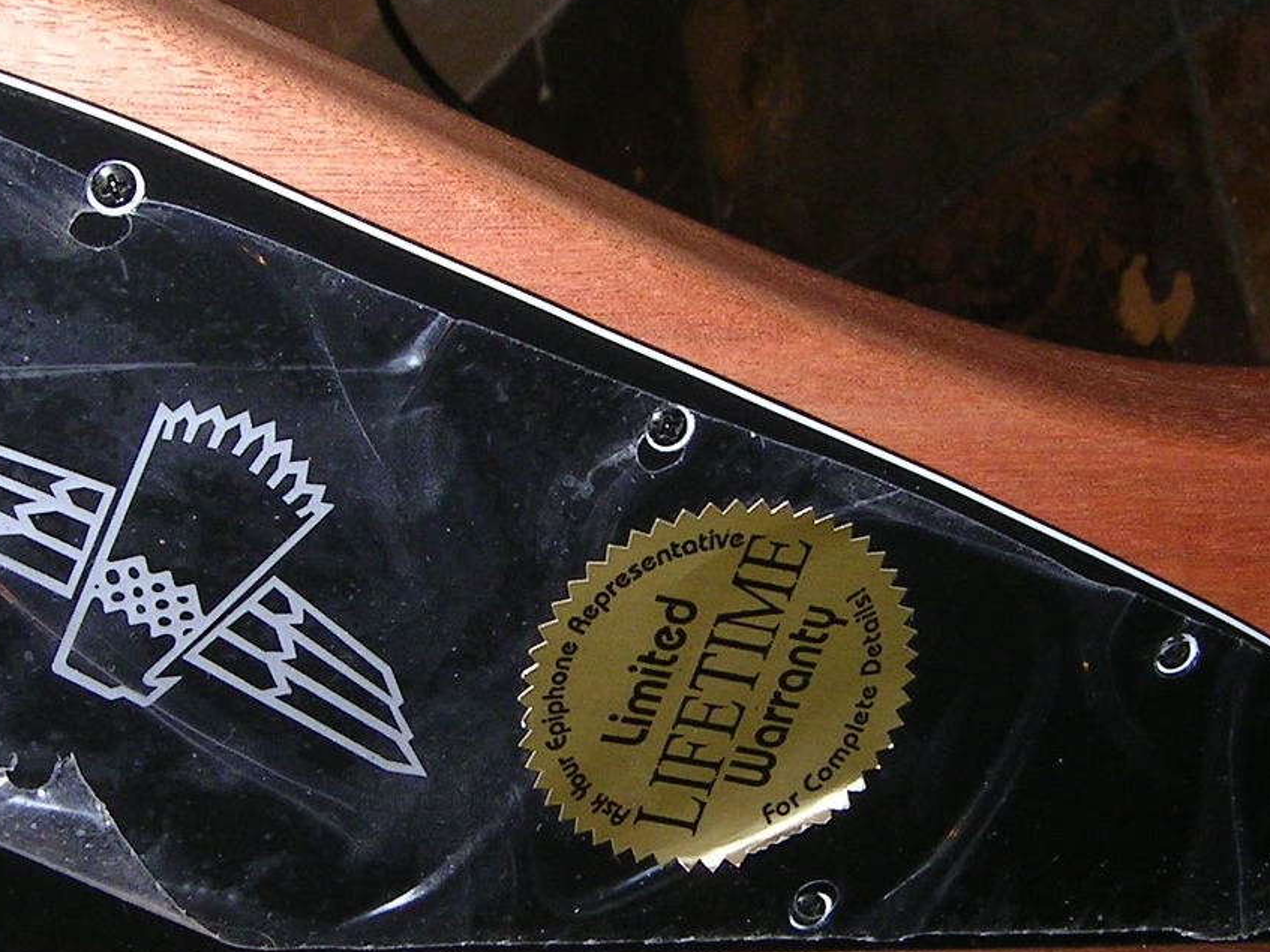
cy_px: 529
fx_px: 2494
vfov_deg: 21.6
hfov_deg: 28.5
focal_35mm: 68
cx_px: 559
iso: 100
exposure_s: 1/30
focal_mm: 5.6
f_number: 4.8
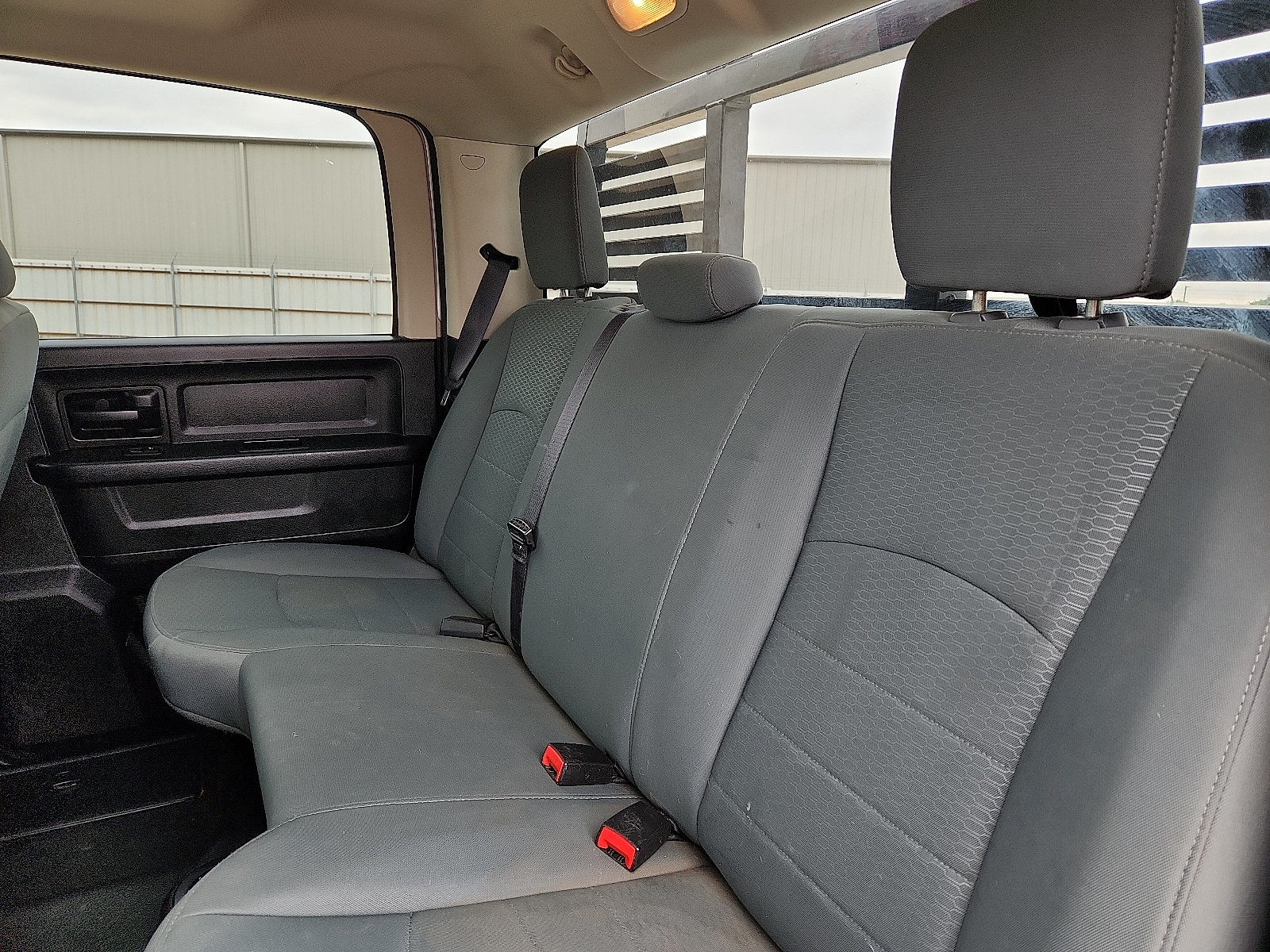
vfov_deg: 58.9
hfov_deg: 73.9
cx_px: 635
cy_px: 476
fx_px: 844
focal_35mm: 23
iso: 67
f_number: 1.8
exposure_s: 1/119
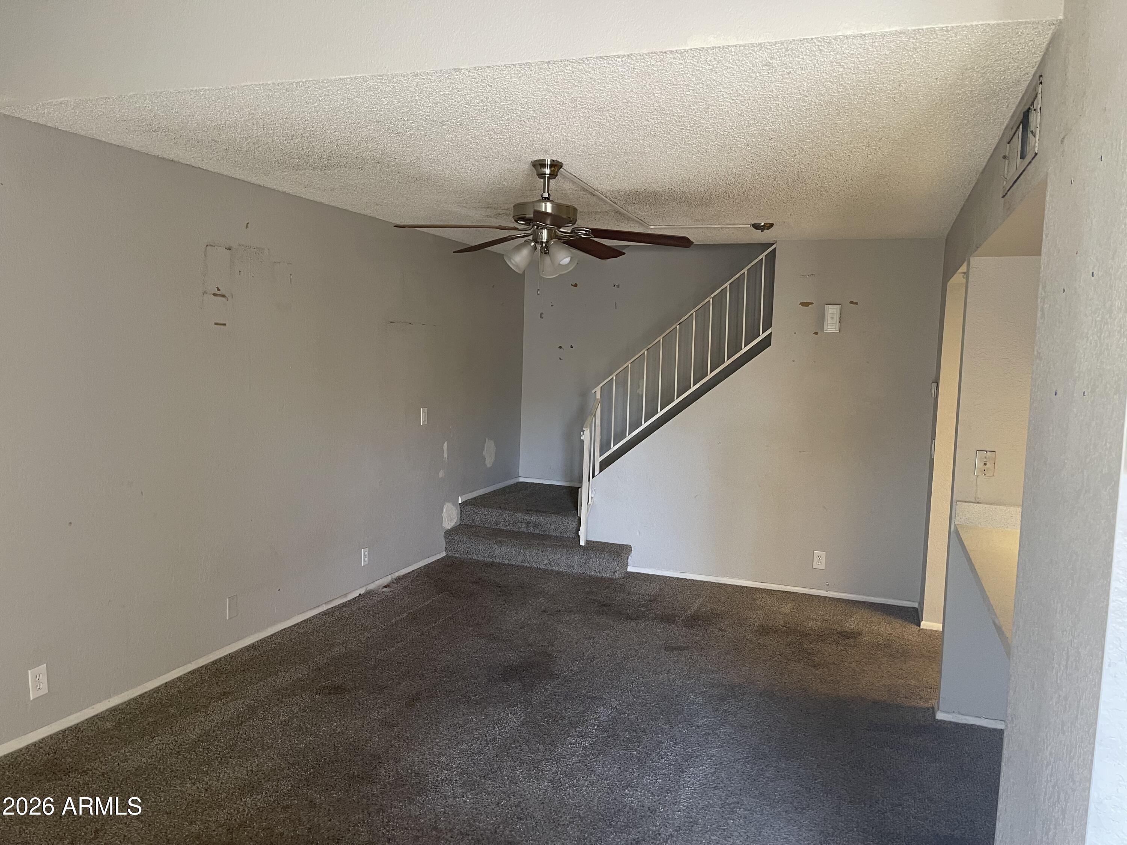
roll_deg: -2.2
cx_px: 564
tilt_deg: -4.8
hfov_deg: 69.4
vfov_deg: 54.9
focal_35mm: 25
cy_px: 422
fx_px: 814
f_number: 1.6
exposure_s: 1/60
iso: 200
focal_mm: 5.1
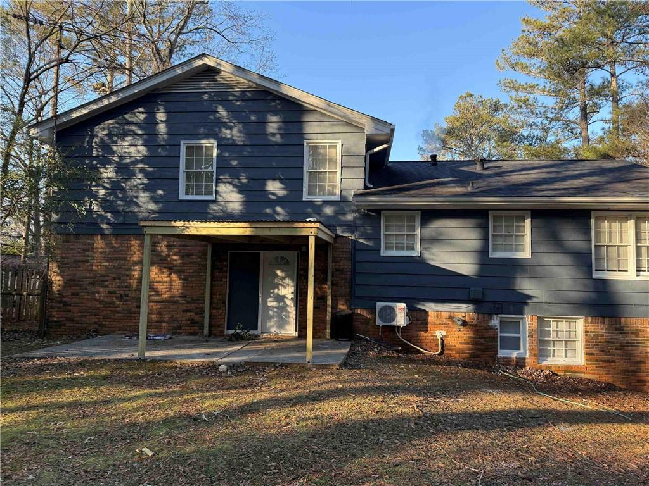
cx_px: 324
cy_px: 243
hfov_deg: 71.6
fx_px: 450
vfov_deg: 56.8
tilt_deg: +5.7
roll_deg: -0.9
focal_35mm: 24
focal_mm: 6.76
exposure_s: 1/438
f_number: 1.78
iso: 100
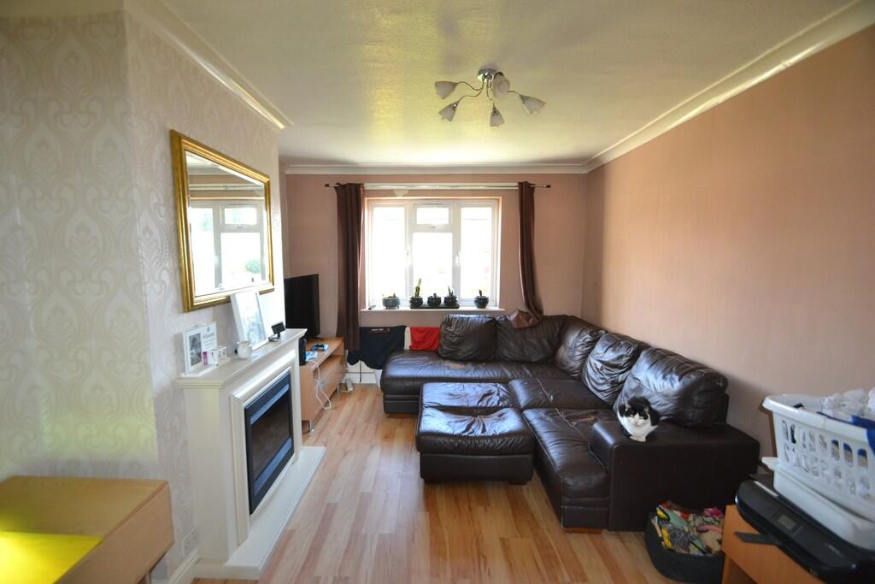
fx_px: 365
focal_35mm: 15
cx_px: 438
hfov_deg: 100.4
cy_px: 292
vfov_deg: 77.3
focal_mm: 10
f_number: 3.5
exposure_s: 1/60
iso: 800
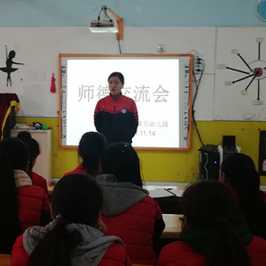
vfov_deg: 27.3
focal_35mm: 63
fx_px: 548
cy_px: 140
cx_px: 85
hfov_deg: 27.1
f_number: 1.8
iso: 125
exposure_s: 1/40
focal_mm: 3.83
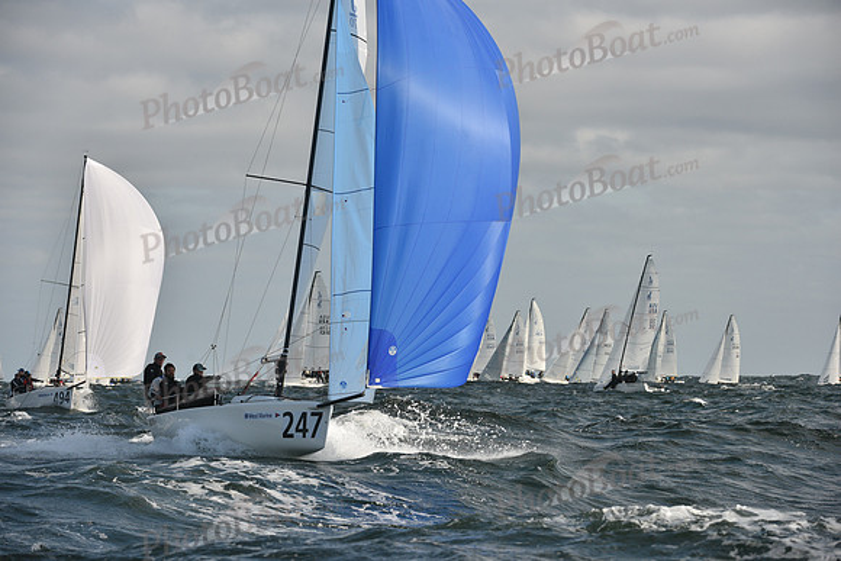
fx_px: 4673
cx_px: 420
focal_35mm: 200
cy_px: 280
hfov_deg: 10.3
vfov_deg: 6.9
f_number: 7.1
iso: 320
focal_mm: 200
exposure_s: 1/1600
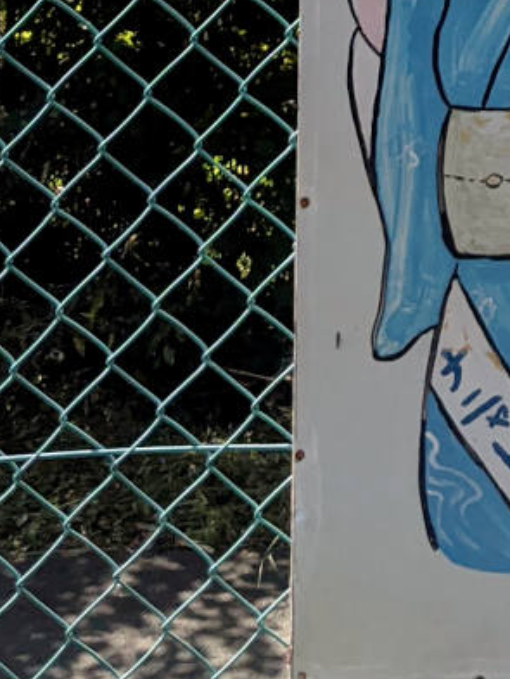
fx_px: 2160
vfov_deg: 15.8
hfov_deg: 13.2
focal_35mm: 110
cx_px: 555
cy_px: -449
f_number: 1.73
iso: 107
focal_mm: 4.38
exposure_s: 1/11765
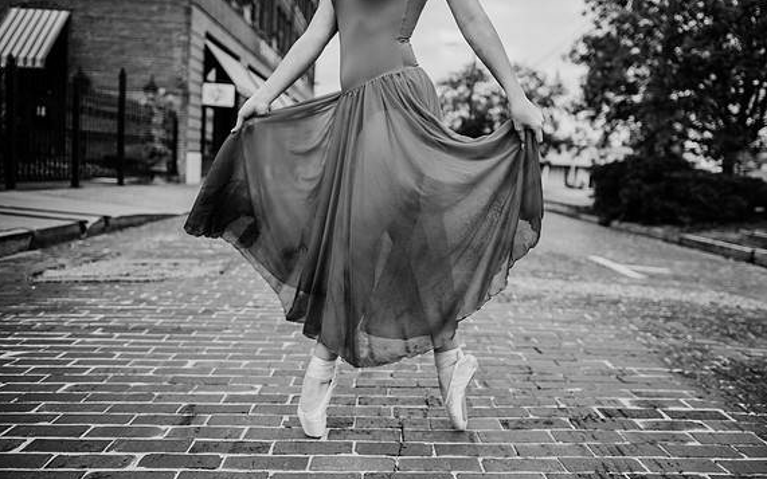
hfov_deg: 68.3
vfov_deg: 46.0
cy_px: 230
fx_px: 564
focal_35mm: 27
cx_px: 402
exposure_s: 1/1250
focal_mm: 24
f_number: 2.2
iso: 160
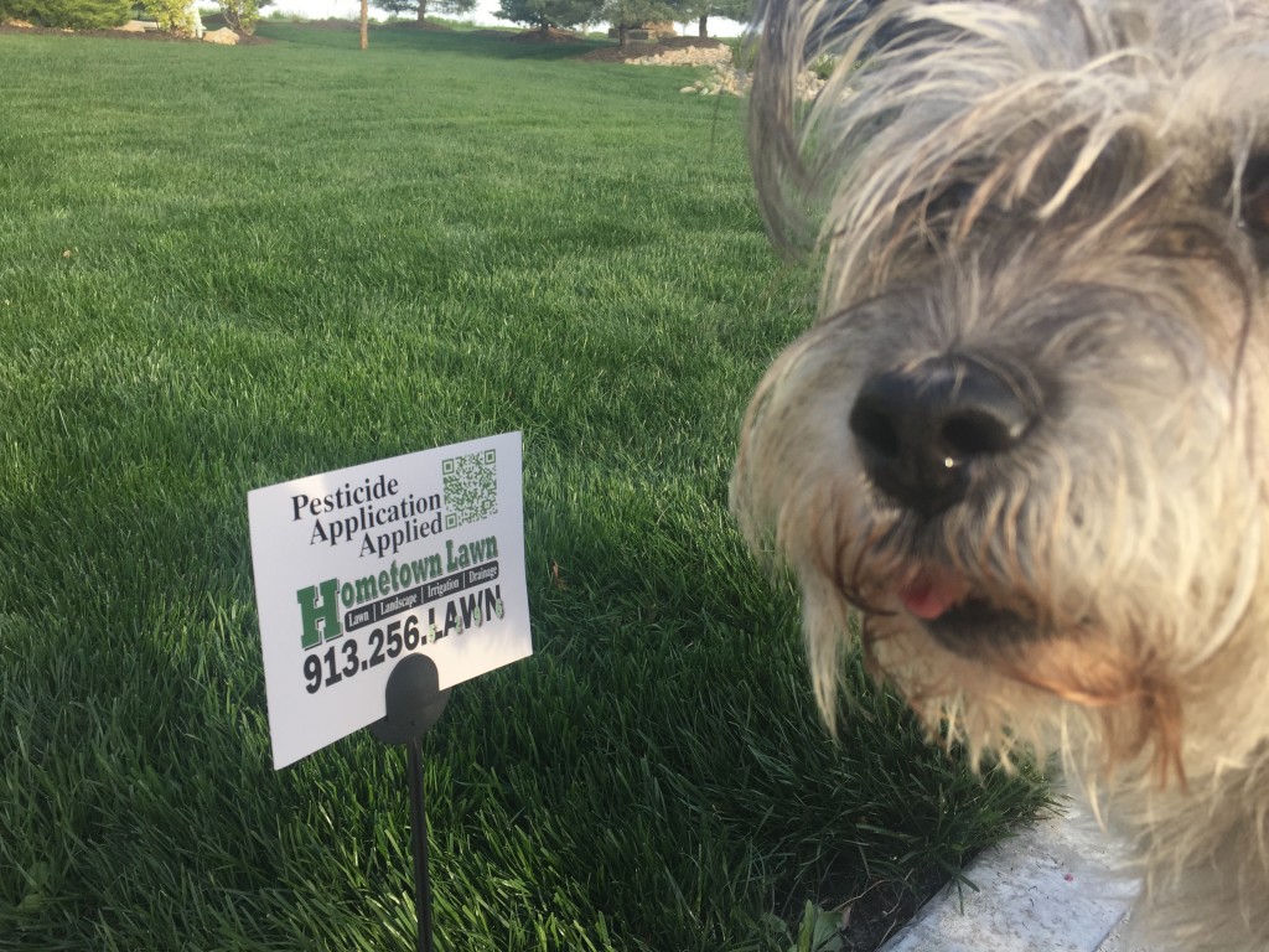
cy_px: 476
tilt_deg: -21.2
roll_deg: -2.5
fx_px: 1063
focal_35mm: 29
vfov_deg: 48.2
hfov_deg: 61.7
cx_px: 634
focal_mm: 4.15
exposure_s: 1/403
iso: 32
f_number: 2.2
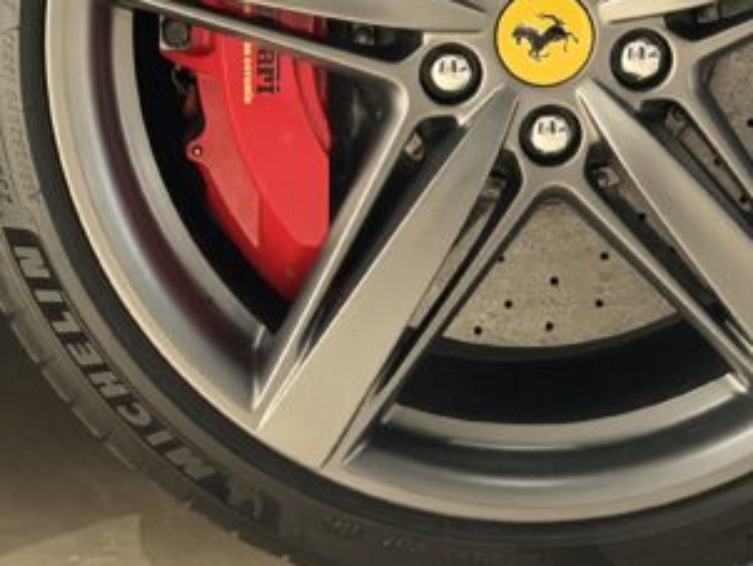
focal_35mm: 122
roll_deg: -0.7
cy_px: -47
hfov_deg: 16.0
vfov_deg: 12.0
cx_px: 613
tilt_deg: -7.9
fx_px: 2656
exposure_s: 1/25
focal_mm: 6.76
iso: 640
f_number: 1.78
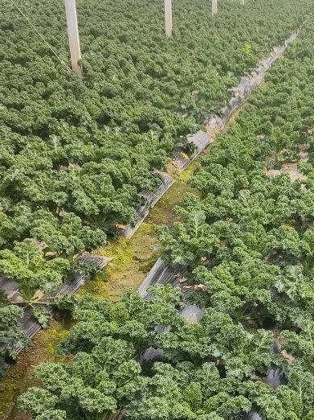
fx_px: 569
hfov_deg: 30.1
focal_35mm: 47
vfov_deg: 38.1
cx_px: 251
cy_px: 366
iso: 72
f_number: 1.75
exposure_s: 1/446
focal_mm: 5.5
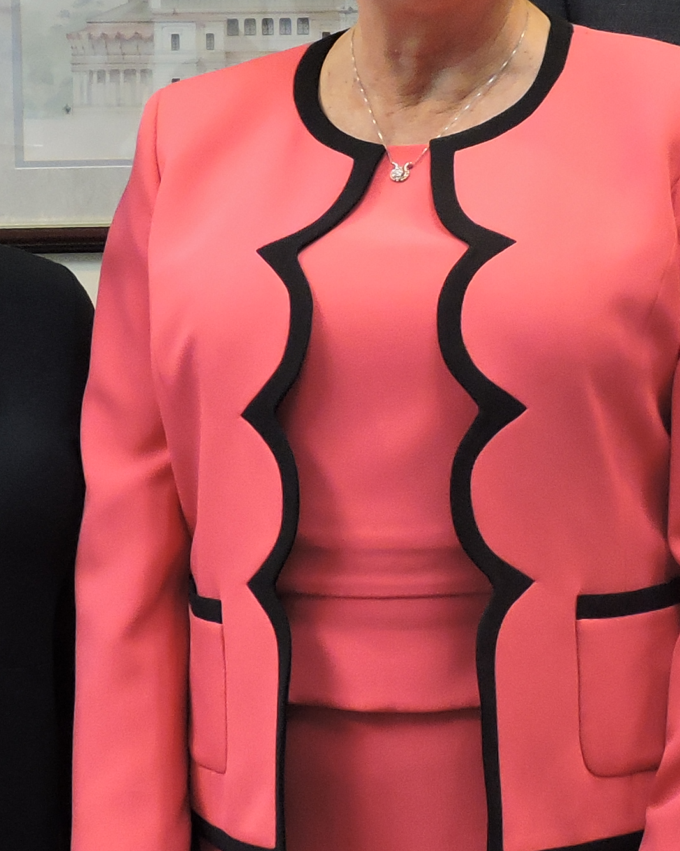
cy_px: 285
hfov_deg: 11.4
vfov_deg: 14.2
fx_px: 3397
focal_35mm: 135
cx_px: 499
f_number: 3.3
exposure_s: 1/20
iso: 400
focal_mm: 7.1
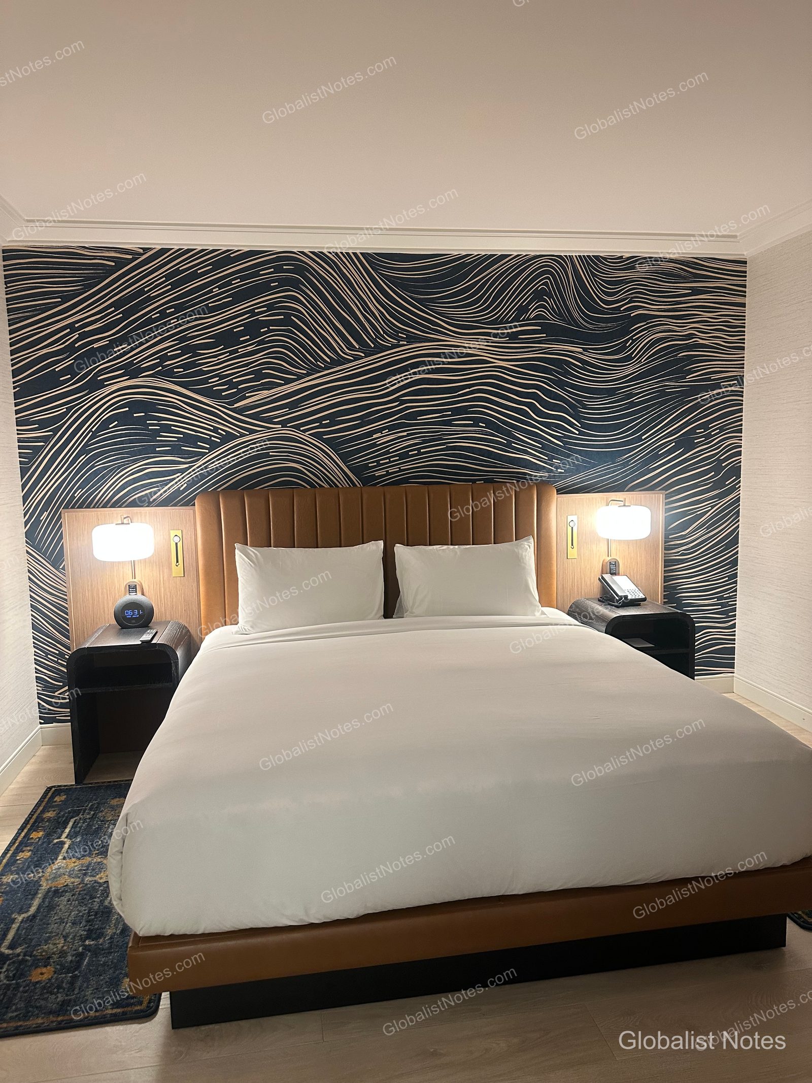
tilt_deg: -5.8
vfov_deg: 71.6
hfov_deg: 56.8
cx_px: 406
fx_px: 751
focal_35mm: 24
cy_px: 542
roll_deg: +0.6
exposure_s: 1/60
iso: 320
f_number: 1.78
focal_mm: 6.86
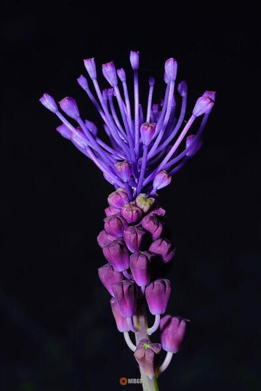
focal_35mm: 60
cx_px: 130
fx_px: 652
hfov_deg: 22.6
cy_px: 196
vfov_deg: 33.4
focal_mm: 40
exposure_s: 1/500
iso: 800
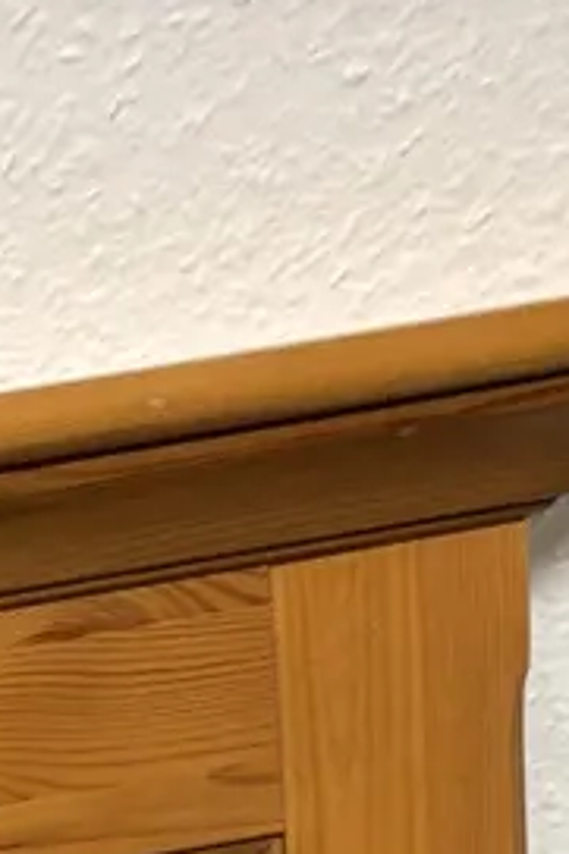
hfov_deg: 6.8
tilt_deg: -39.7
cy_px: 2251
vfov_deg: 9.3
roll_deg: +9.3
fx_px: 4534
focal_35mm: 191
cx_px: -739
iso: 125
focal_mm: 5.96
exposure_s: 1/50
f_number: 1.6
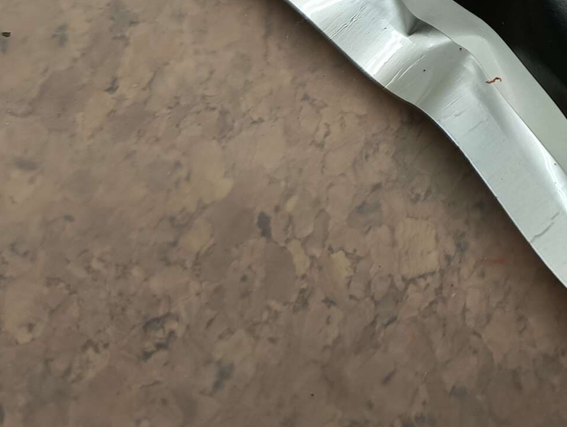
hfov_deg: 28.5
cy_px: -117
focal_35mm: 61
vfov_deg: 21.9
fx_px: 1001
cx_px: 637
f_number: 1.69
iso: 100
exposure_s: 1/100
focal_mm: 6.06
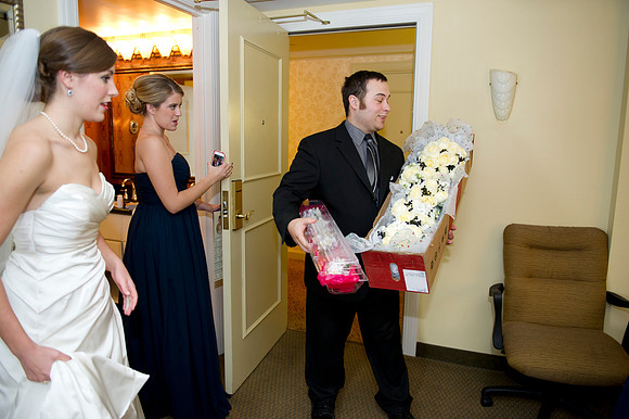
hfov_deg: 67.4
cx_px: 314
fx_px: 471
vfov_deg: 47.9
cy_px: 210
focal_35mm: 27
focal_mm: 27
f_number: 2.8
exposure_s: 1/125
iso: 640
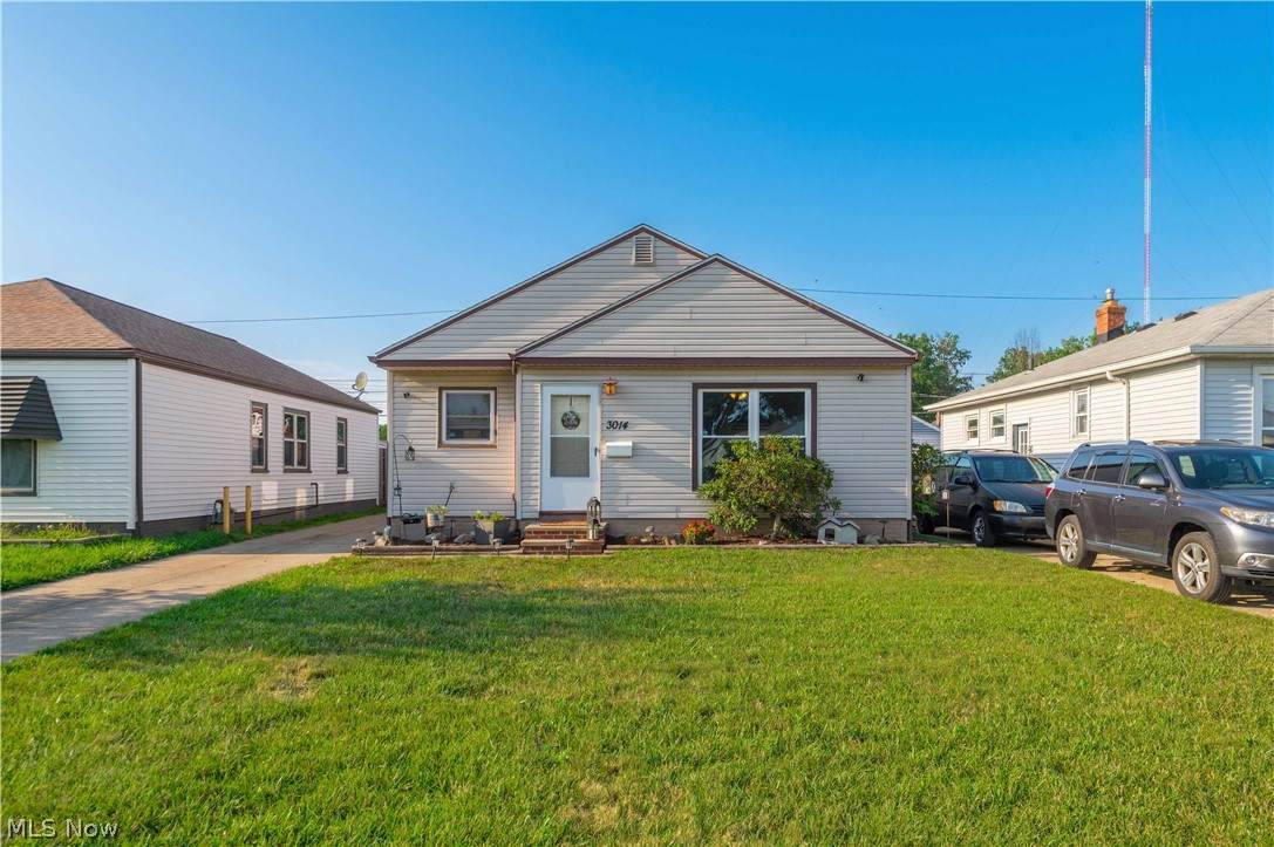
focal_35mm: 24
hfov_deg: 73.8
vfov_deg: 53.1
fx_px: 849
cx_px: 637
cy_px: 424
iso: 200
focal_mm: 24
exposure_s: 1/500
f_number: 9
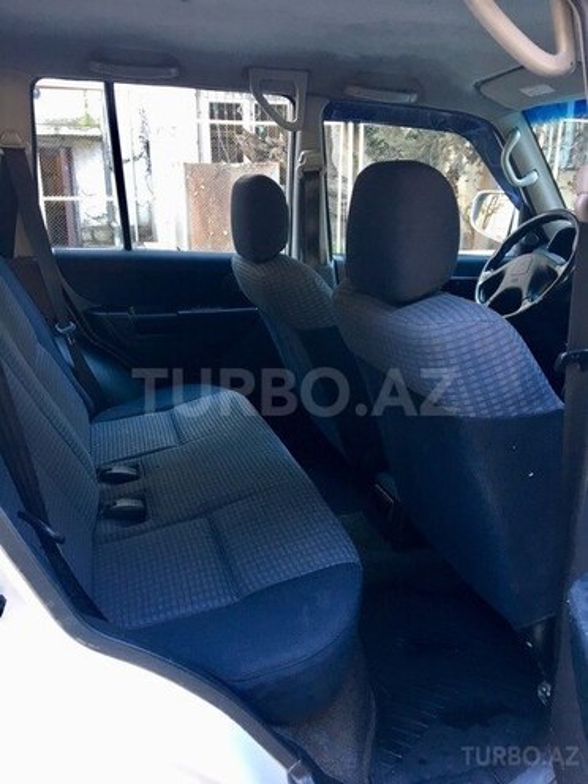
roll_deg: -0.2
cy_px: 392
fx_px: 657
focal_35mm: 29
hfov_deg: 48.2
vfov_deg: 61.7
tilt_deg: -18.2
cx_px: 294
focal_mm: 4.15
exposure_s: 1/33
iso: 100
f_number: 2.2
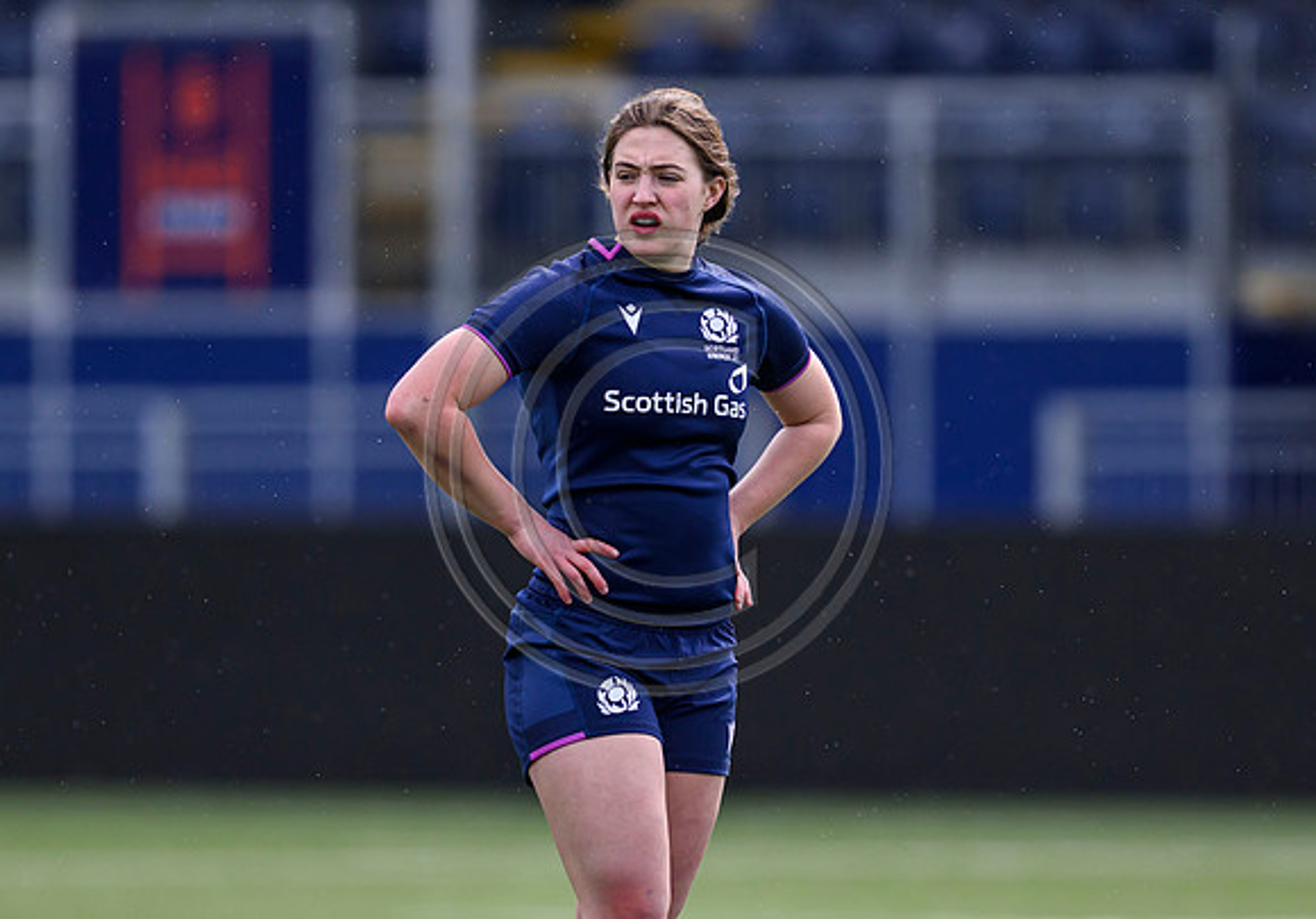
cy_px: 456
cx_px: 745
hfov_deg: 2.4
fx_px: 30989
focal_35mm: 835
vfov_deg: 1.7
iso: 500
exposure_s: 1/4000
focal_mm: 400
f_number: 3.2
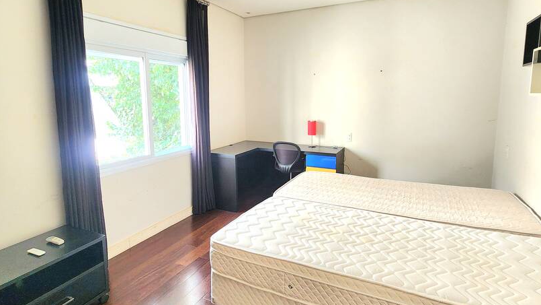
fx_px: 273
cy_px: 133
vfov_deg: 58.2
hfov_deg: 89.6
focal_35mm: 19
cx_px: 269
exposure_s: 1/60.2
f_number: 2.2
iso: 100
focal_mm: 2.2
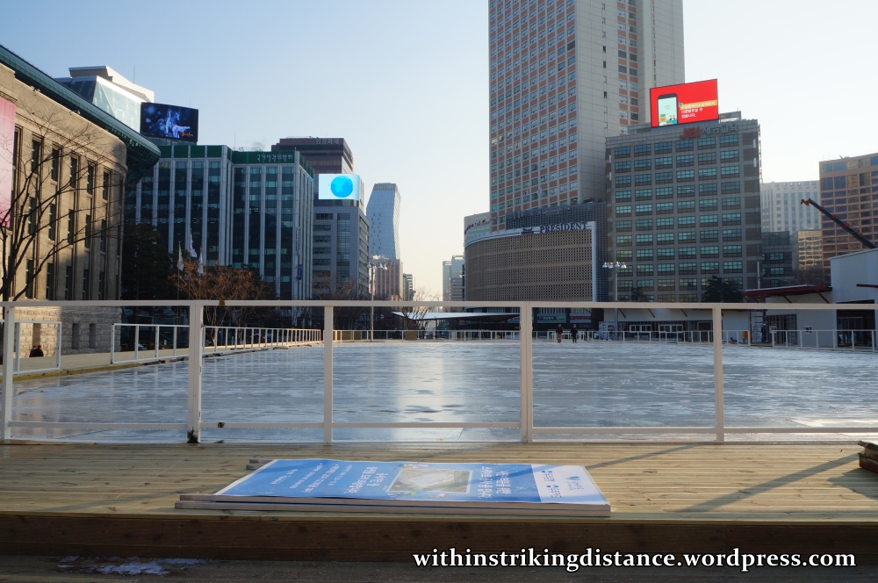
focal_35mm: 27
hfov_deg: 67.4
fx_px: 658
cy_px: 292
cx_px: 439
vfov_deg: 47.8
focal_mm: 18
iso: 200
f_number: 13
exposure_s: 1/160
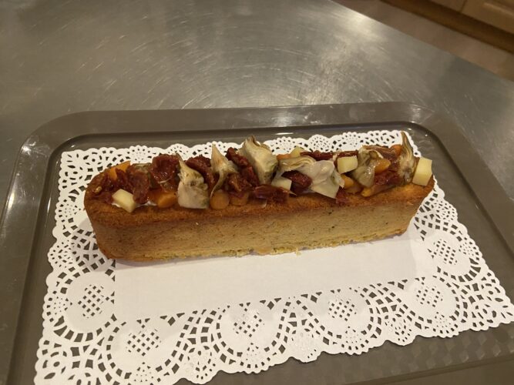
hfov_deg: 67.3
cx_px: 257
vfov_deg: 53.0
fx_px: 386
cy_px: 192
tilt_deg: -51.1
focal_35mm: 26
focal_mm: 4.25
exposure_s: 1/50
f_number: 1.8
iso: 500
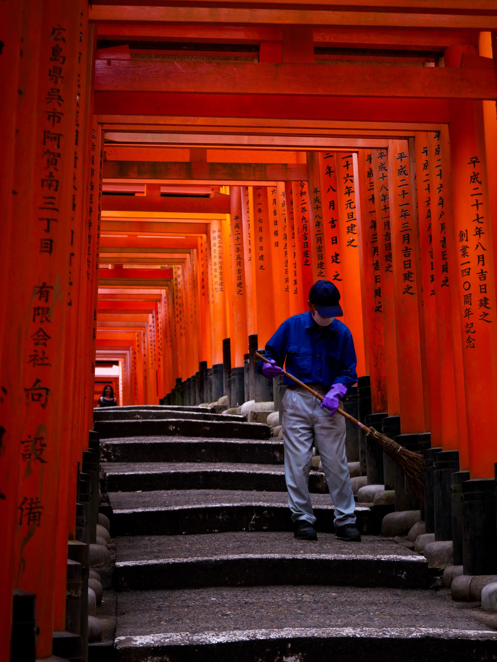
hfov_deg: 16.4
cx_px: 248
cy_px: 331
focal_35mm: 90
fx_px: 1721
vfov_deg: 21.8
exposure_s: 1/100
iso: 320
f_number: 4
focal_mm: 45
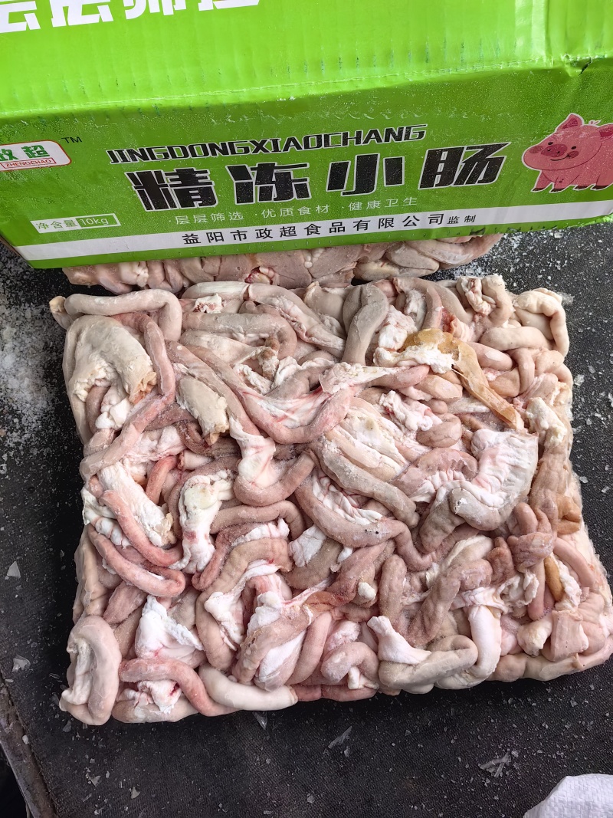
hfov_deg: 51.3
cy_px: 409
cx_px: 306
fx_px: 638
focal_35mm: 27
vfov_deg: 65.3
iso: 800
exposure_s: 1/167
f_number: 4
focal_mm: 5.75
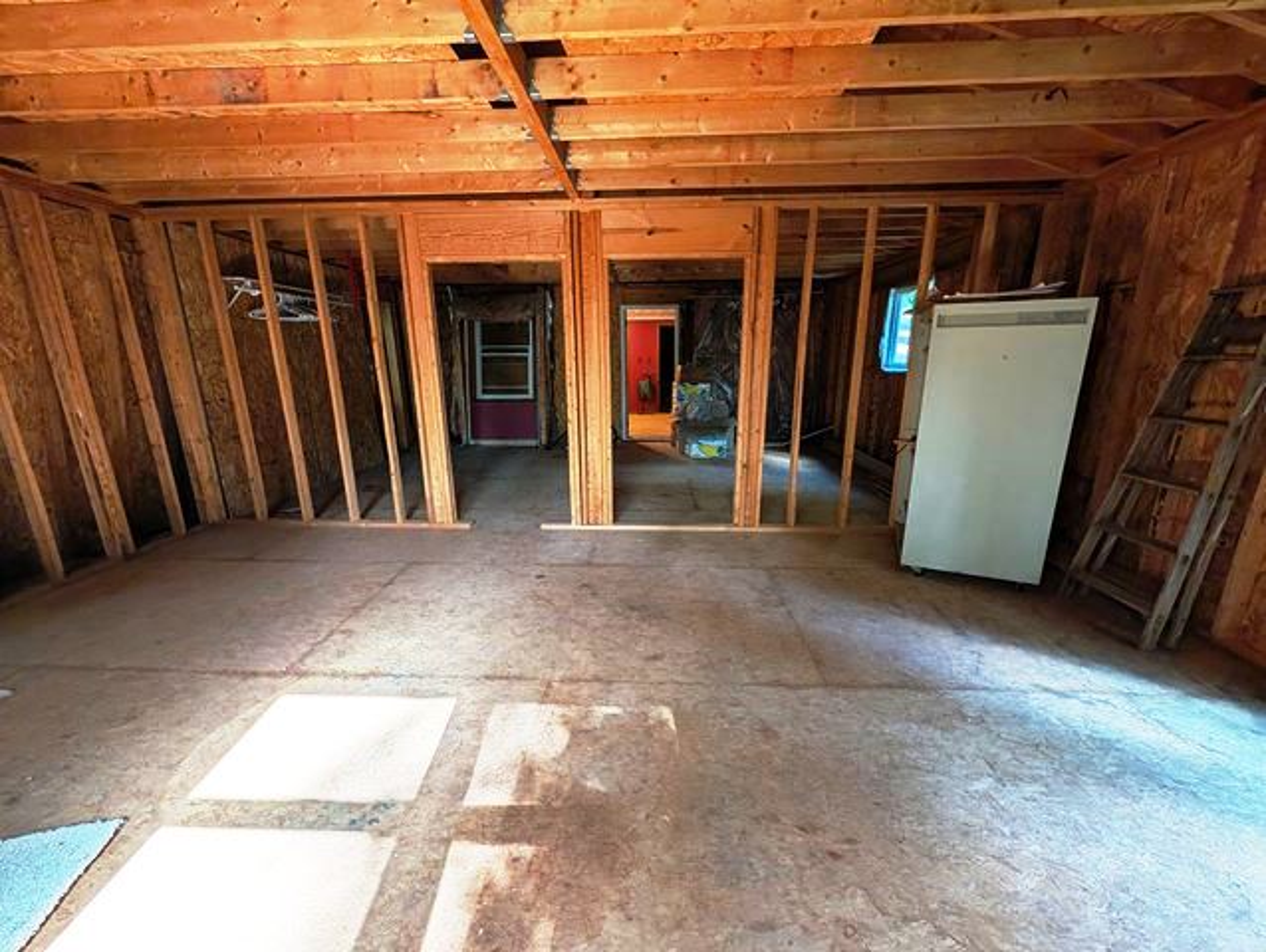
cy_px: 476
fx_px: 439
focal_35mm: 12
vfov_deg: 94.6
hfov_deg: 110.5
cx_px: 633
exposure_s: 1/63.8
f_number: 1.7
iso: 39
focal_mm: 2.02
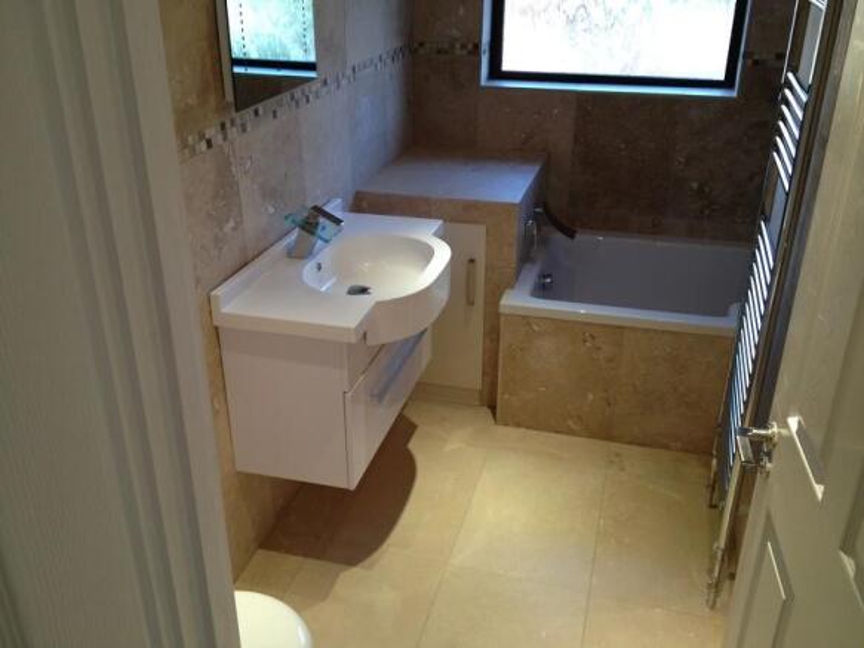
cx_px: 432
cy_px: 324
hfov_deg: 52.6
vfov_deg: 40.7
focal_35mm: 35
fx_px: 873
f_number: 2.4
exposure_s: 1/40
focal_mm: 4.28
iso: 64
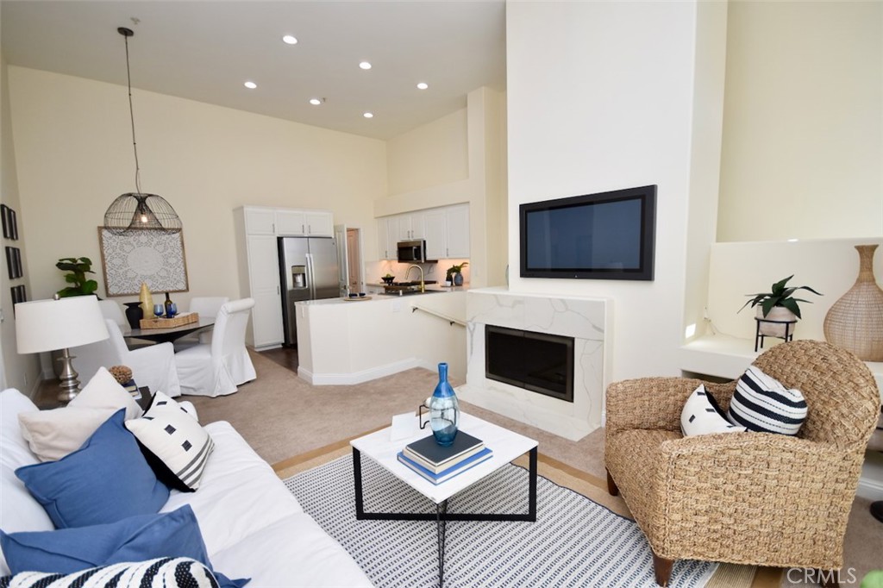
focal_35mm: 15
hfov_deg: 100.4
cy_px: 294
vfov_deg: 77.3
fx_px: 368
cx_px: 442
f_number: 4
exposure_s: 1/250
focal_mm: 10
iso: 400
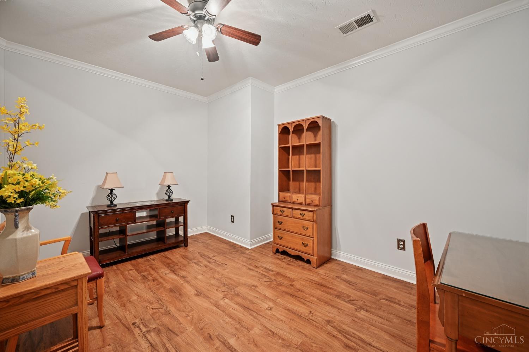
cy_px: 176
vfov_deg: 81.2
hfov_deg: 104.3
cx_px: 264
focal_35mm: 14
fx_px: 206
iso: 500
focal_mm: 14
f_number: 8
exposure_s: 1/3.33
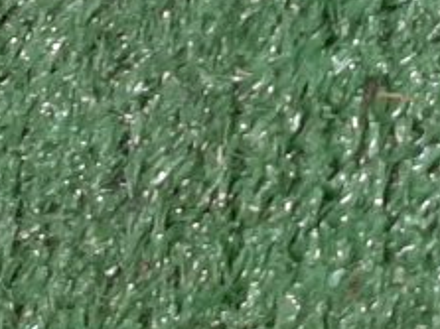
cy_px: -410
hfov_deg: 9.9
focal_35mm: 168
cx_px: 1158
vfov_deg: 8.2
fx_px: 2134
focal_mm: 3.93
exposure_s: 1/50
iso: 108
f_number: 1.7
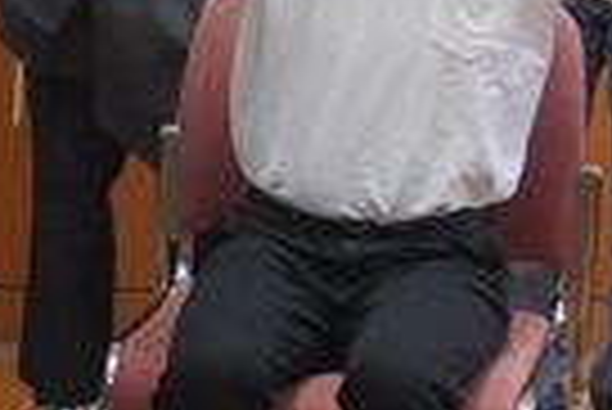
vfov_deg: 7.0
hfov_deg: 10.0
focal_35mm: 197
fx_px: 3353
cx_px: -428
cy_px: -32
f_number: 4.5
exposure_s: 1/160
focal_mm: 28
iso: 2000
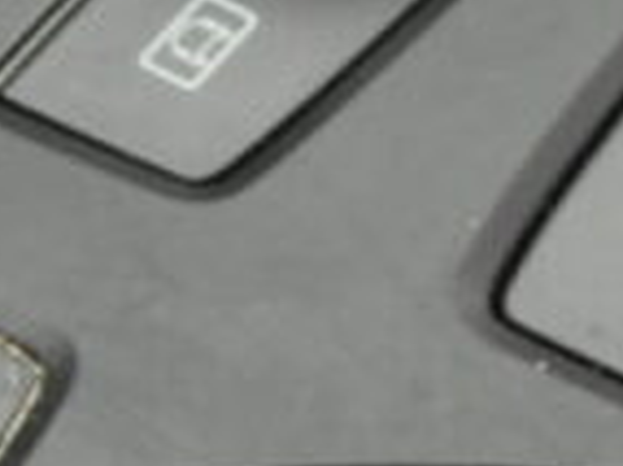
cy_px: 218
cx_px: 331
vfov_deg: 4.6
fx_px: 5826
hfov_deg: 6.1
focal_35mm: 324
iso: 100
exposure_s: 1/100
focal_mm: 11.7
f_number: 3.5
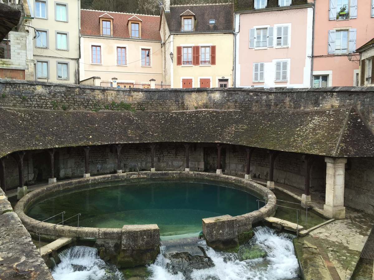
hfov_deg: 61.7
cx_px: 187
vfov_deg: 48.2
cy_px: 140
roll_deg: -0.1
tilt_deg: -3.4
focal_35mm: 29
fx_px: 313
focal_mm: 4.15
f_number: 2.2
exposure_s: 1/100
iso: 40
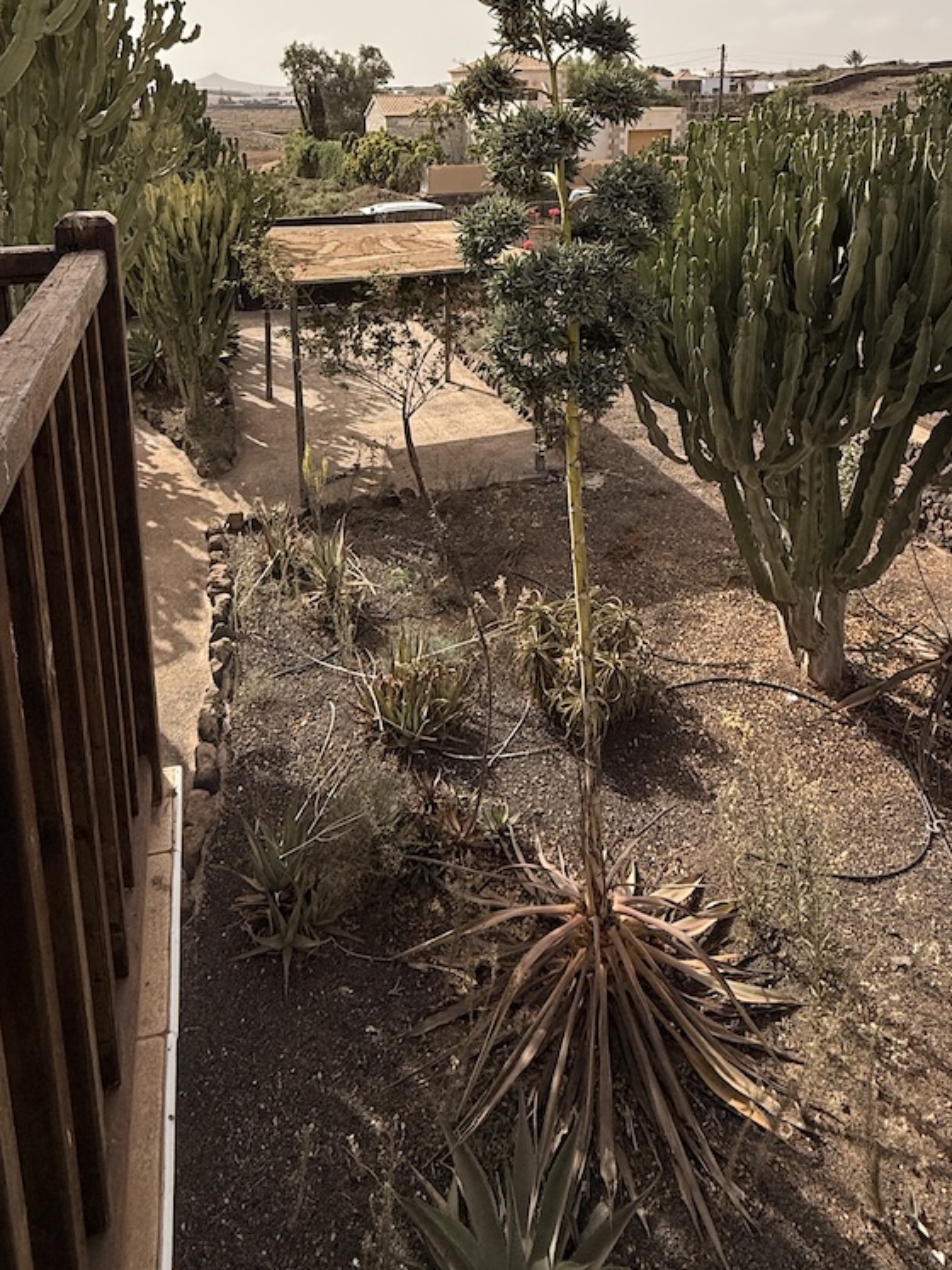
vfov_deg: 66.2
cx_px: 428
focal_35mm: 24
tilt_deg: -10.8
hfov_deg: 56.7
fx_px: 880
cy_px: 286
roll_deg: +0.8
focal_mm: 2.22
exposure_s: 1/2717
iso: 50
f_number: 2.2
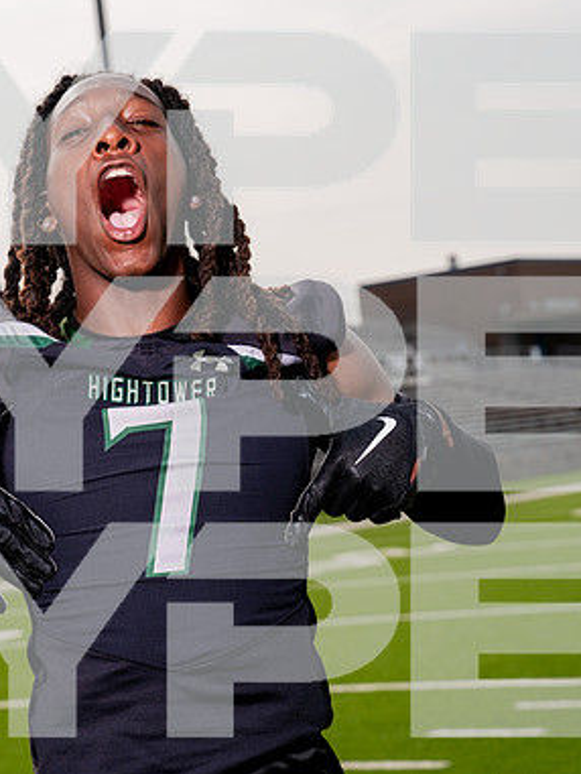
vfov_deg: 20.0
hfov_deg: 15.0
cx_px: 134
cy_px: 385
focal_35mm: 98
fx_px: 2192
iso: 100
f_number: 5.6
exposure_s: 1/1250
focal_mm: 67
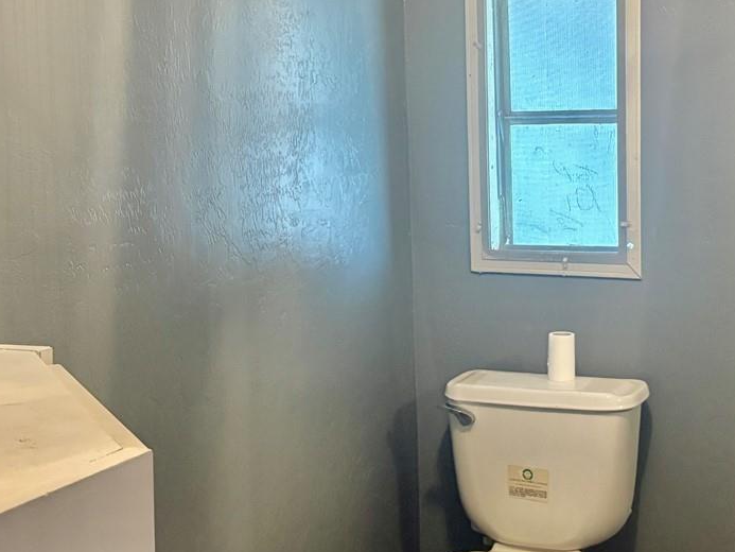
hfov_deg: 31.9
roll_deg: +1.3
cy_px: 193
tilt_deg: -3.3
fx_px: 1274
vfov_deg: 24.3
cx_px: 496
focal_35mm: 60
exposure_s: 1/60
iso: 320
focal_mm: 5.96
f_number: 1.6
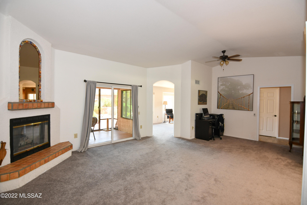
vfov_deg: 73.7
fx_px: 136
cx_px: 154
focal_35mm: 16
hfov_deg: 96.7
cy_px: 102
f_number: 4
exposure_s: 1/60
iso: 360
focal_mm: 11
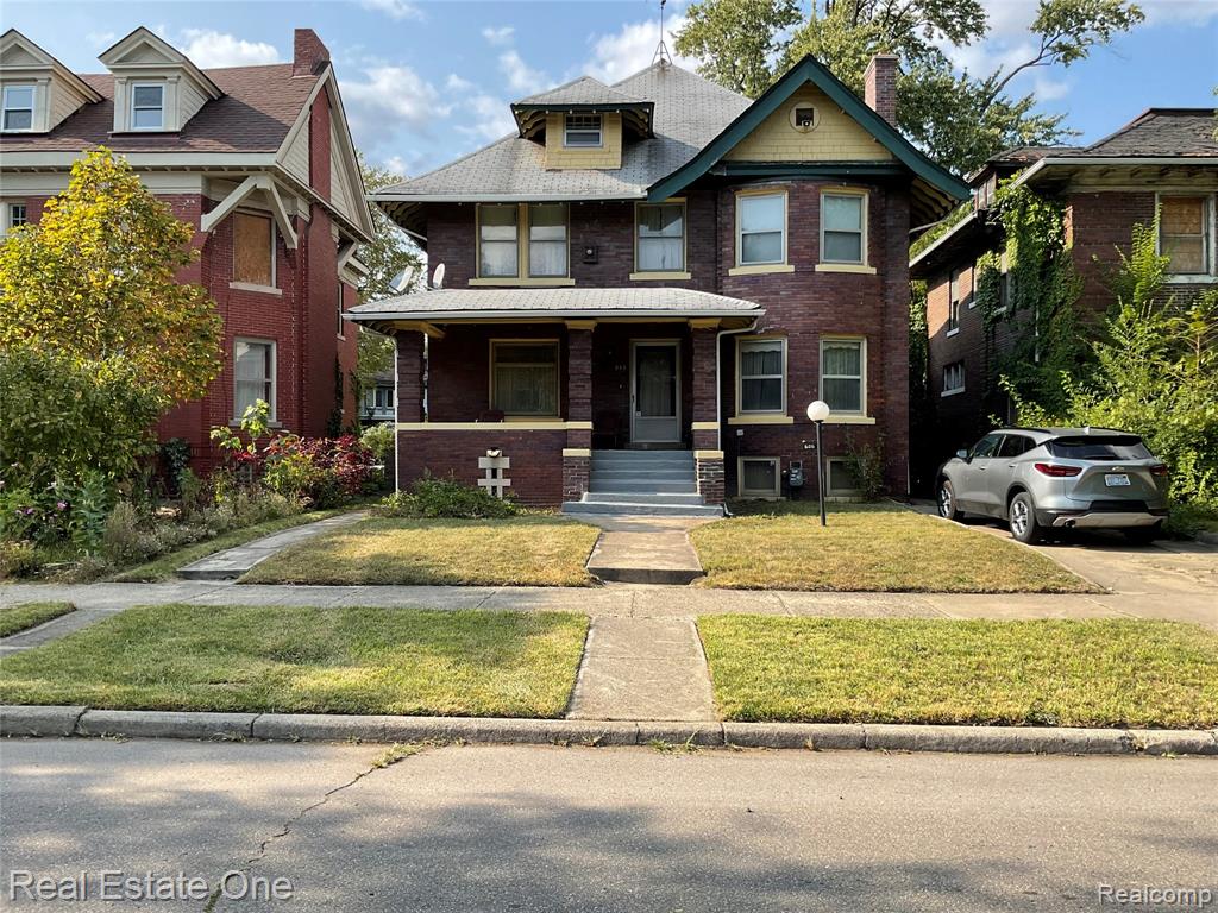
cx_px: 609
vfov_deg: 48.2
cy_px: 456
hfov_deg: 61.7
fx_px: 1020
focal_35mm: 29
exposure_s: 1/739
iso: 16
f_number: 1.8
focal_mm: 3
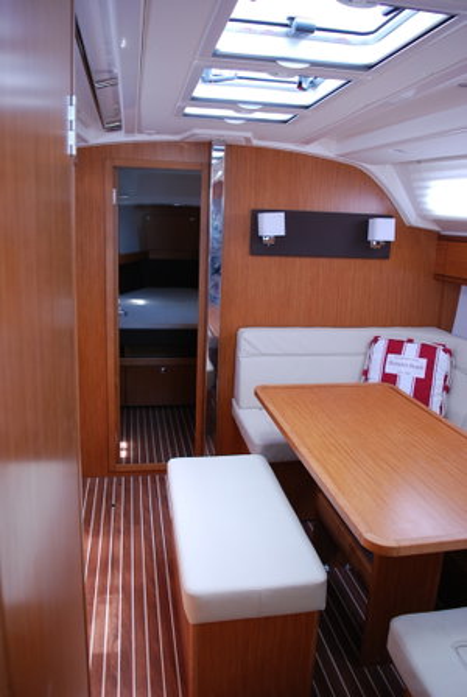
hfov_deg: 48.1
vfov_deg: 67.3
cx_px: 234
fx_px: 524
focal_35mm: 27
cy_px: 348
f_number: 3.5
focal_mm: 18
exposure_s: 1/40
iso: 200
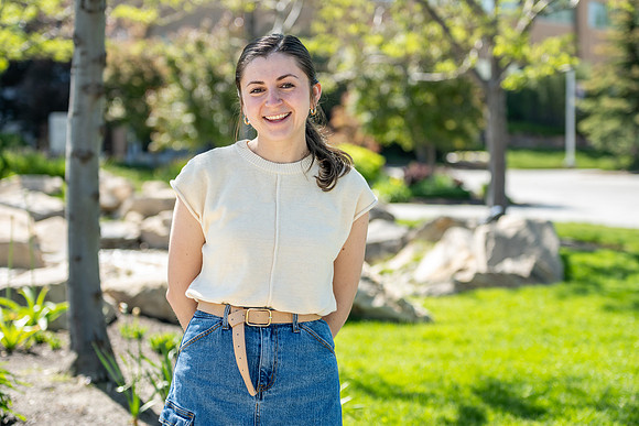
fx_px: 1307
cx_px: 322
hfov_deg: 27.5
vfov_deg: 18.5
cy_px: 216
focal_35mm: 74
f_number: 2.8
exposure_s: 1/320
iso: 50
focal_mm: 70
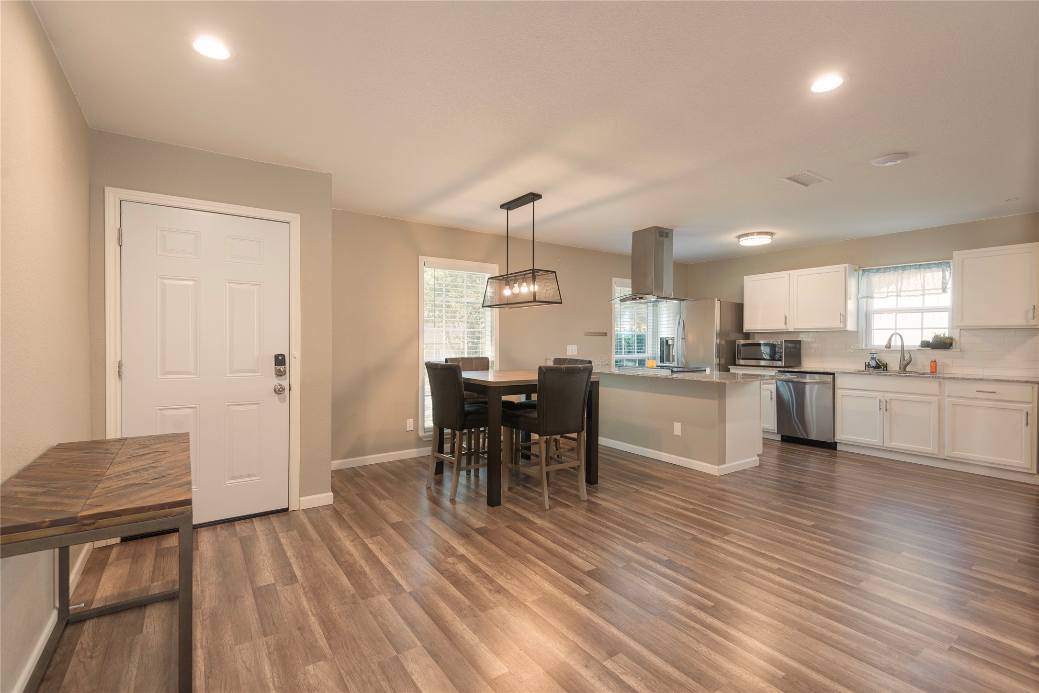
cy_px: 346
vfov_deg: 73.8
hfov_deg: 96.7
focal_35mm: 16
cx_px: 520
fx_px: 462
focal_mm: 16
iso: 100
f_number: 7.1
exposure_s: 1/1.67
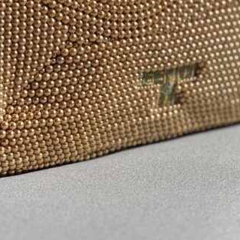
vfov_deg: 10.2
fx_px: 1333
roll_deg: +0.4
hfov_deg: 10.3
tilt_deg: -6.0
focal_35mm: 170
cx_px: 132
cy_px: -23
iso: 32
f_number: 2.8
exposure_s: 1/405
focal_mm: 9
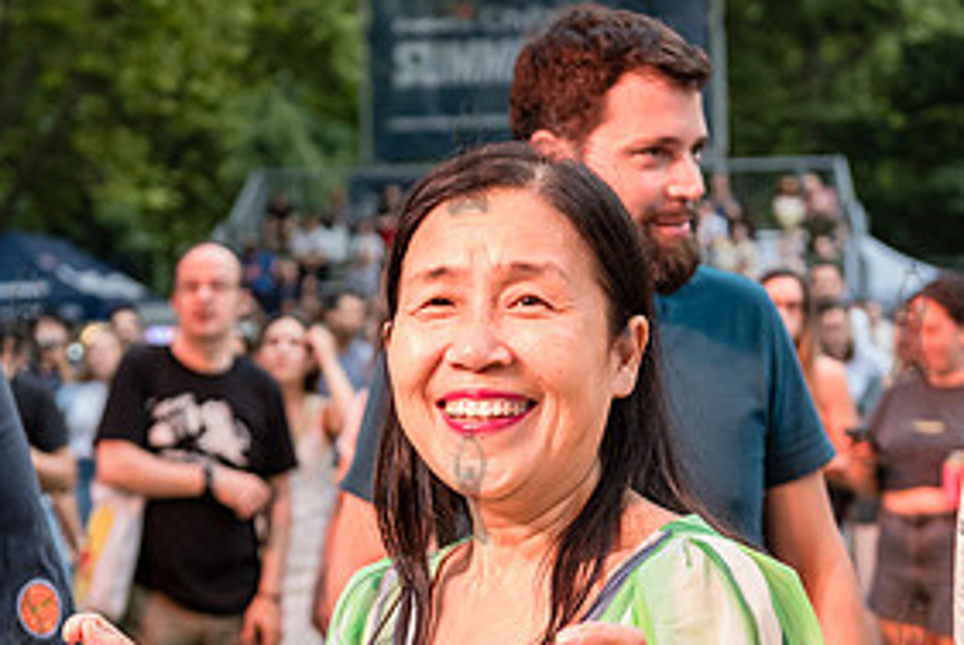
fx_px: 2654
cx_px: 467
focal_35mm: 99
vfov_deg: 13.8
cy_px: 485
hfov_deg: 20.6
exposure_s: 1/320
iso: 2000
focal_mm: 48
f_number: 3.5
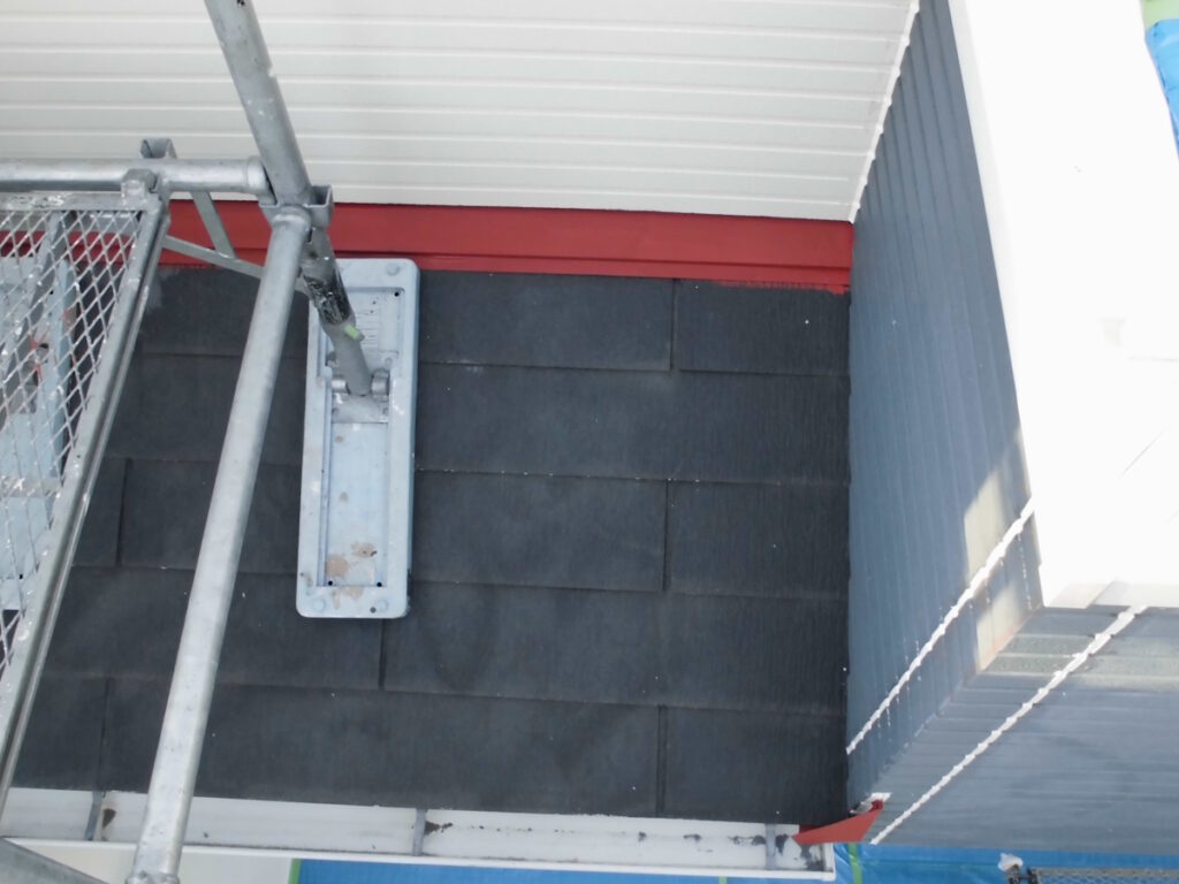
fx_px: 1158
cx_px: 590
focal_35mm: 34
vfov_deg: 41.8
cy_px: 442
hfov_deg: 54.0
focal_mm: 6.1
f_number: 4
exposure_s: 1/60
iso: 200
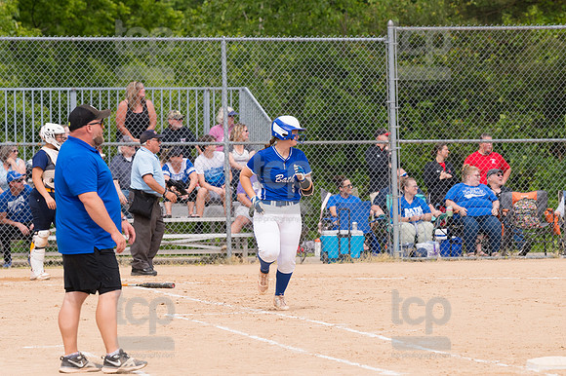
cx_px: 283
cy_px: 188
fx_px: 4242
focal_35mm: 270
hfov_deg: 7.6
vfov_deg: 5.1
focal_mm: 180
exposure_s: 1/1600
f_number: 5.6
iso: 320
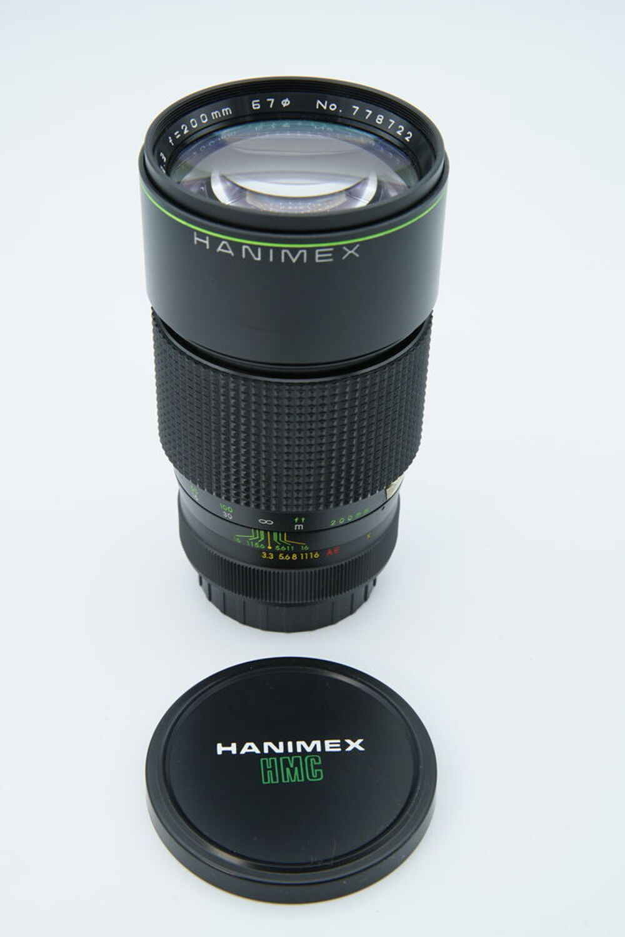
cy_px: 468
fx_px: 1692
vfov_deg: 31.0
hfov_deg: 20.9
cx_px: 312
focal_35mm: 65
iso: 800
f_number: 14
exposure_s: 1/80
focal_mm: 65
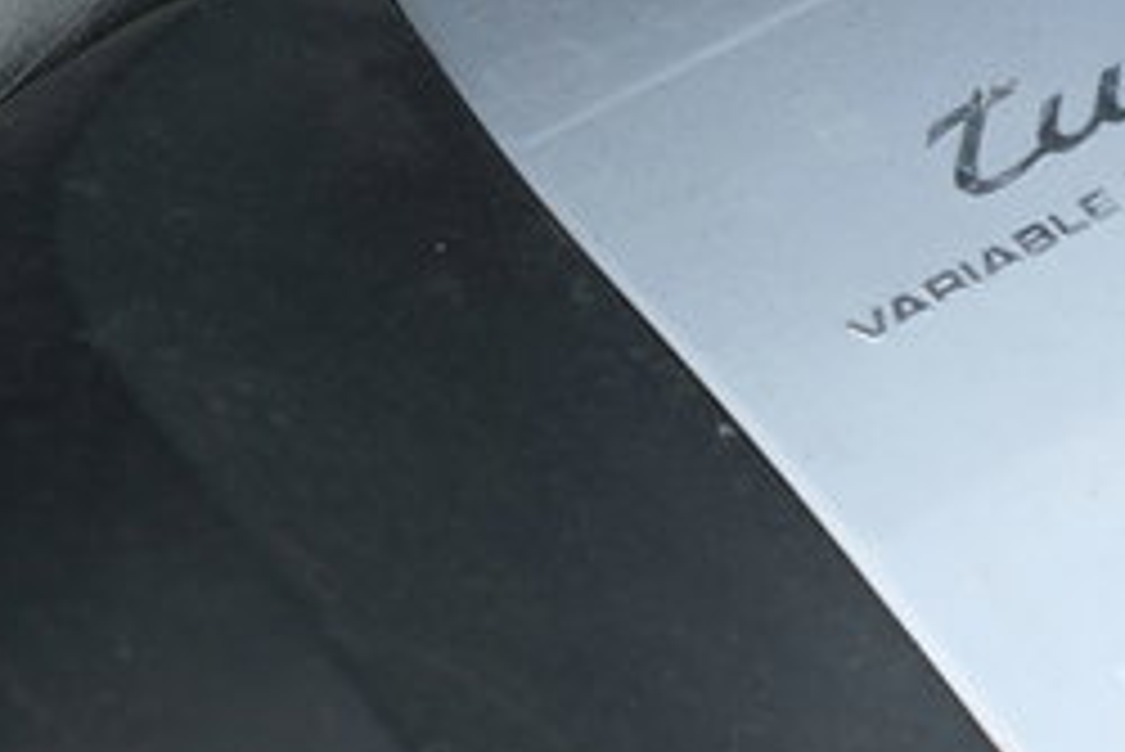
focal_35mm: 144
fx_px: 4502
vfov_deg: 9.4
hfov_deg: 14.0
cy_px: -158
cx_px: 1204
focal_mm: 31.5
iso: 320
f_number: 5
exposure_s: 1/250
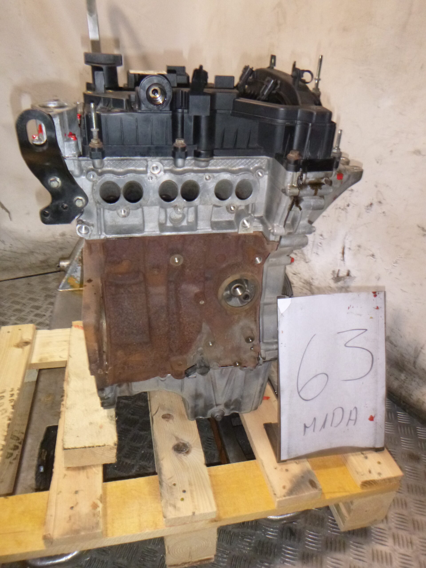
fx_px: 410
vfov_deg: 69.4
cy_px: 284
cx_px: 213
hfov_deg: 54.9
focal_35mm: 25
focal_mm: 4.5
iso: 400
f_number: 3.9
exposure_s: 1/60
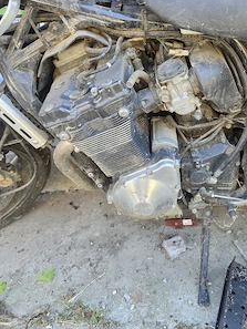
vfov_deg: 57.0
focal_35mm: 31
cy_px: 109
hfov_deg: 45.2
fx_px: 295
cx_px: 147
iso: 100
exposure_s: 1/182
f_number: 1.4
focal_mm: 6.5
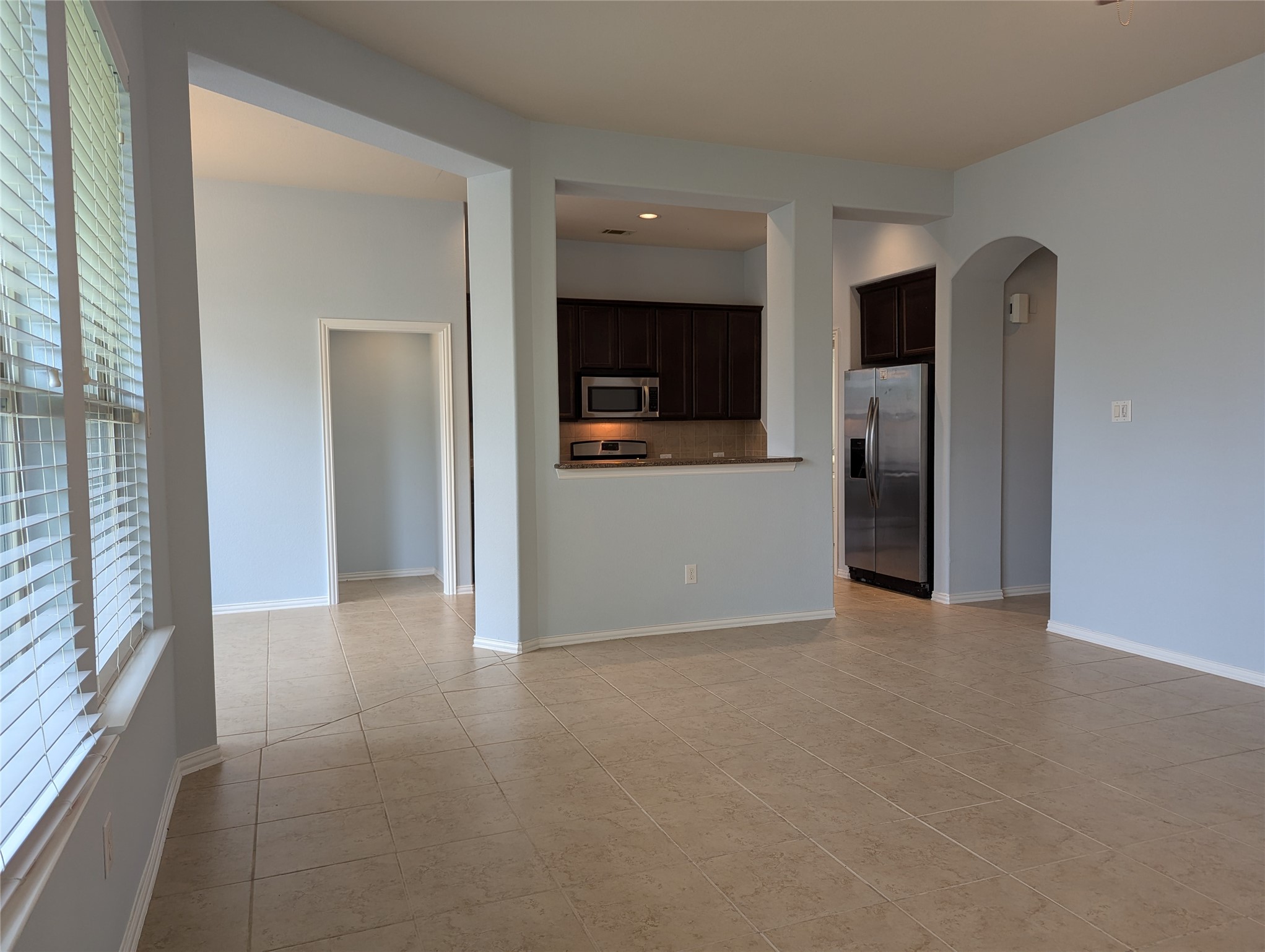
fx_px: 878
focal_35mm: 24
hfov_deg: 71.5
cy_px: 476
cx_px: 632
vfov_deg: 56.9
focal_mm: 6.81
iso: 60
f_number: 1.85
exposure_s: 1/60
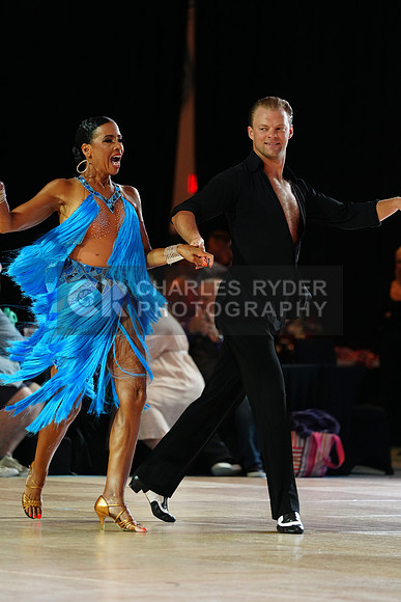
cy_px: 301
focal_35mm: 200
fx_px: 3339
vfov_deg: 10.3
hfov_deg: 6.9
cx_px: 200
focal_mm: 200
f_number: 4
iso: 2500
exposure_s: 1/250
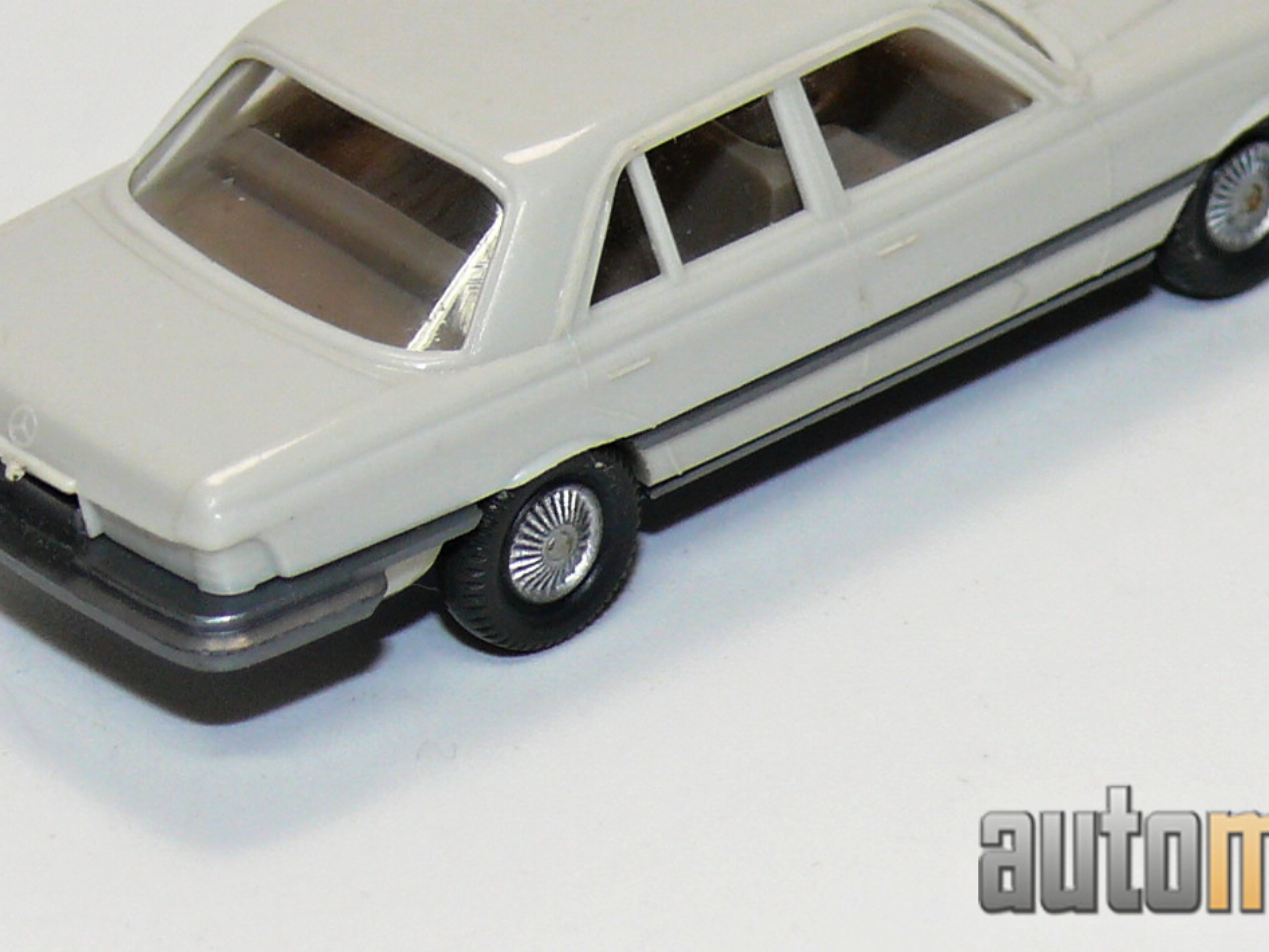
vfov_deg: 6.5
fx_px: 8362
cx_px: 670
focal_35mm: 228
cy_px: 161
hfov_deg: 8.7
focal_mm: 16.1
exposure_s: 1/30
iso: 100
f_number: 4
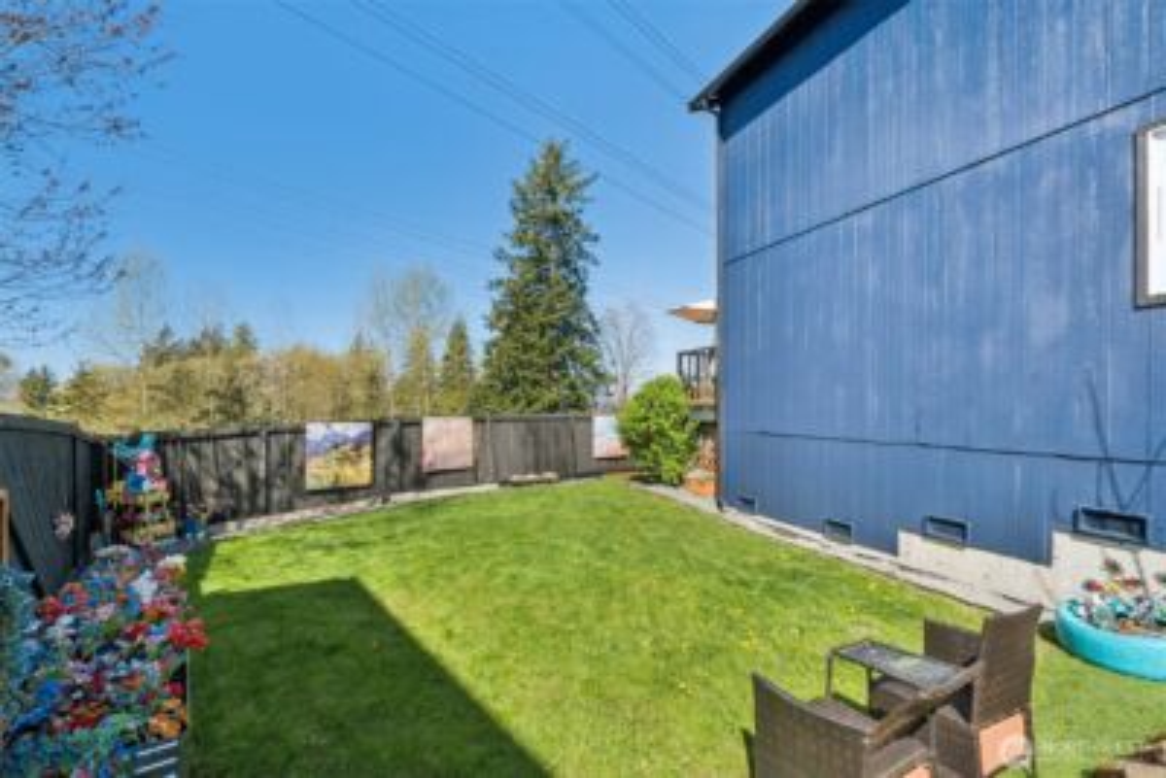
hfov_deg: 100.4
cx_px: 583
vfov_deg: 77.4
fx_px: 486
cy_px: 389
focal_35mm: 15
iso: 250
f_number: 10
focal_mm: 10
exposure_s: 1/250
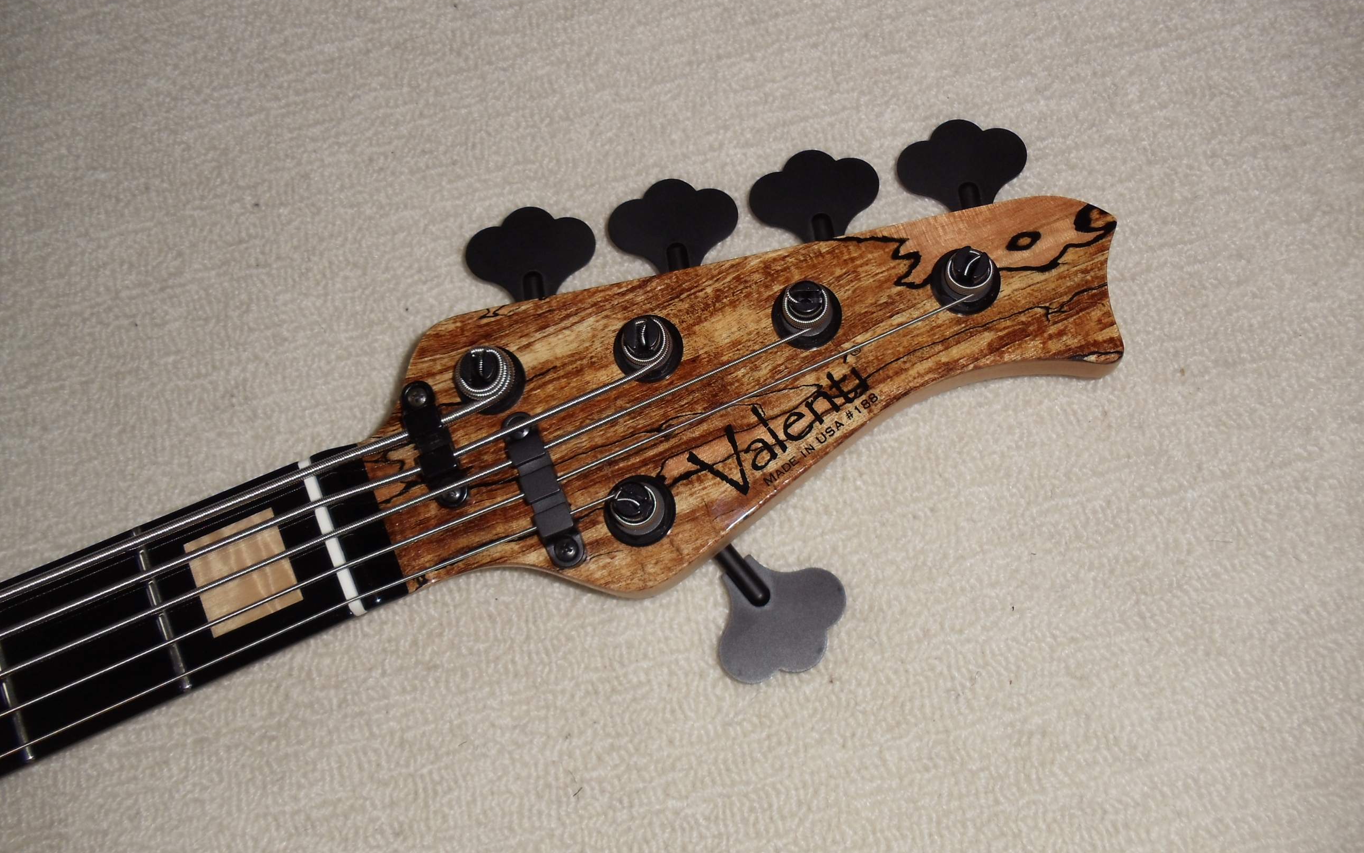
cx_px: 686
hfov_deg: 42.6
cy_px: 380
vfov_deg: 27.4
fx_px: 1747
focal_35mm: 47
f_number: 7.1
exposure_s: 1/30
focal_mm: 6
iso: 80
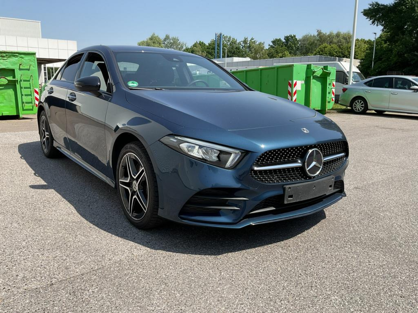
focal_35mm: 29
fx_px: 350
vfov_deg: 48.2
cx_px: 209
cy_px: 156
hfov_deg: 61.7
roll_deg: -2.0
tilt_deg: -10.9
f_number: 1.8
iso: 16
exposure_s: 1/1250
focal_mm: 3
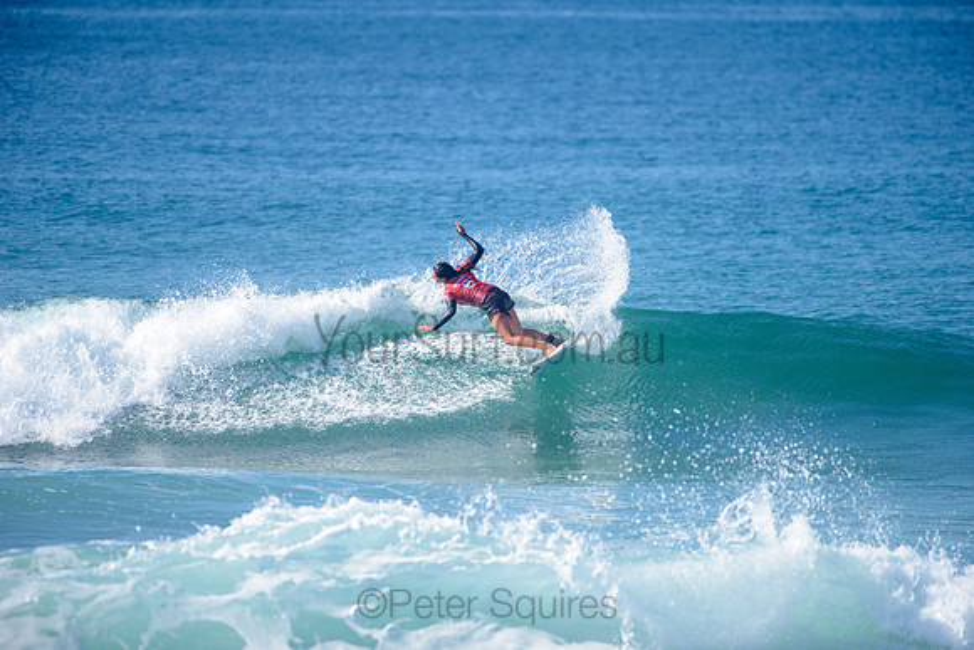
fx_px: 13533
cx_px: 487
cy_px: 325
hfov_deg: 4.1
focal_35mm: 500
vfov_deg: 2.8
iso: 180
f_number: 5.6
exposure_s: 1/2000
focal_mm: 500
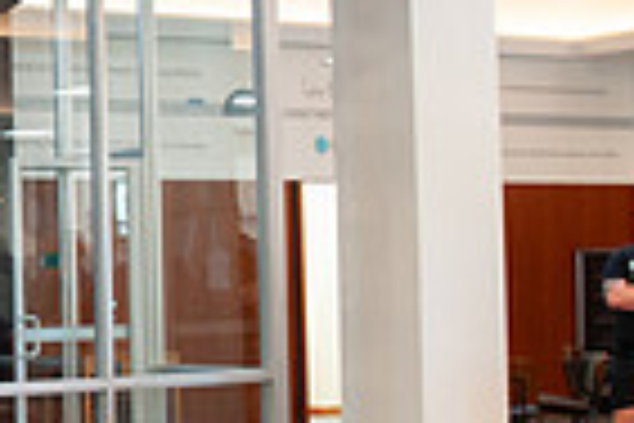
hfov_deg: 18.5
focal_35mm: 101
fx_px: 1779
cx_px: -234
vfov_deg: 13.6
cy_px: 212
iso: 1250
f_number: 3.2
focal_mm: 24
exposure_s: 1/160
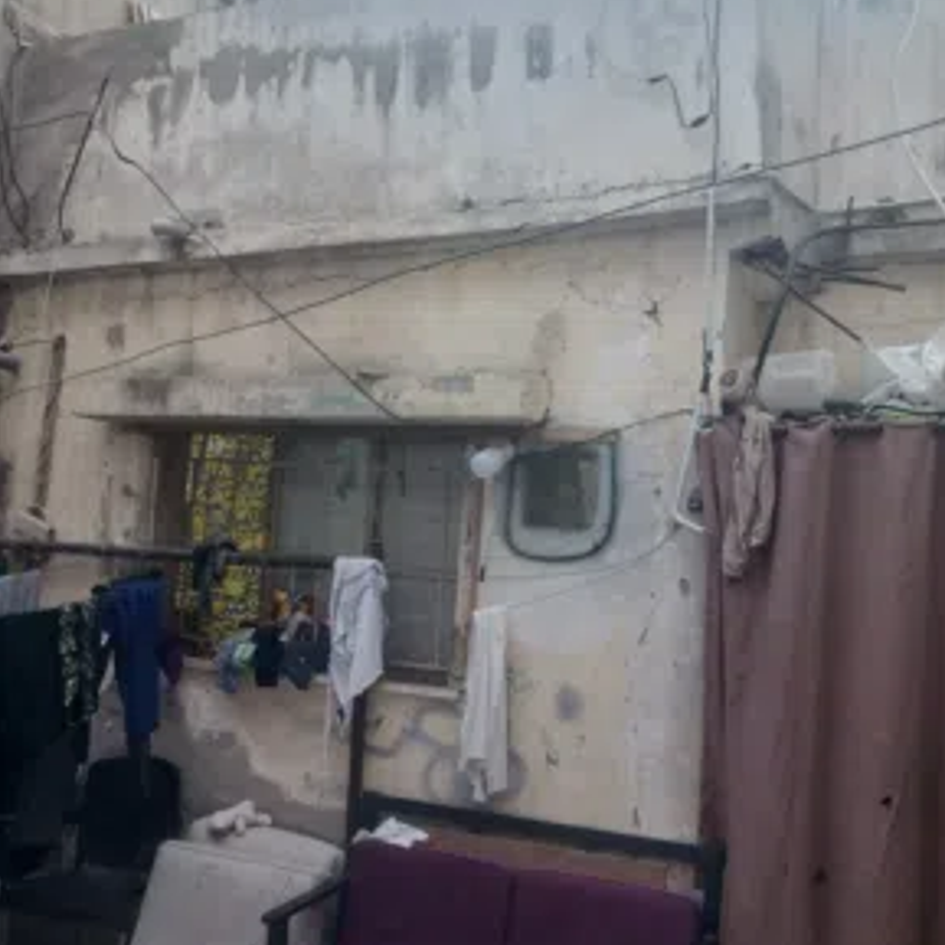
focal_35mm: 33
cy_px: 458
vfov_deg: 49.7
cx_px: 487
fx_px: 1019
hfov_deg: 49.7
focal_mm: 4
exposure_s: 1/50
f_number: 1.8
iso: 50
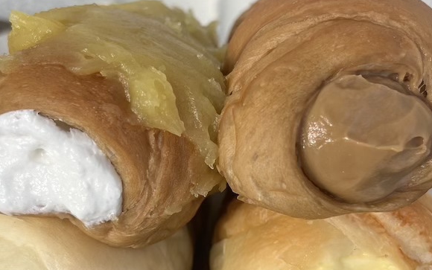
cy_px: 189
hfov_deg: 51.5
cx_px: 214
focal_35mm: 38
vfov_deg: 33.2
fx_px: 448
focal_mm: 5.1
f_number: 1.6
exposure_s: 1/804
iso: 50
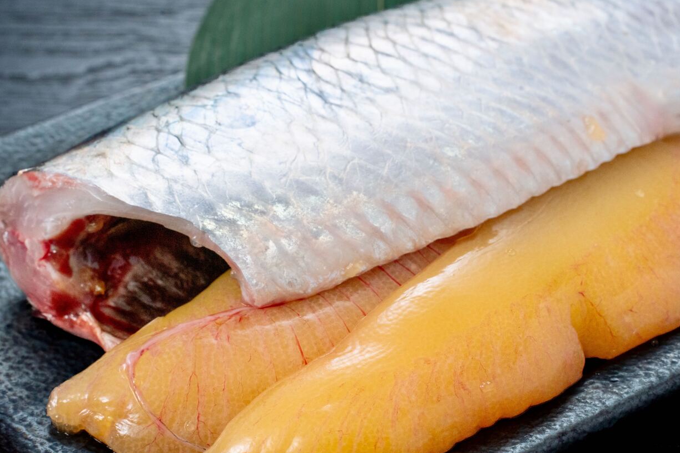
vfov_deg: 14.9
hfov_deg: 22.1
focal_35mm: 92
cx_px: 408
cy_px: 267
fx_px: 1737
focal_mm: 75
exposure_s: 1/100
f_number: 14
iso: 2000
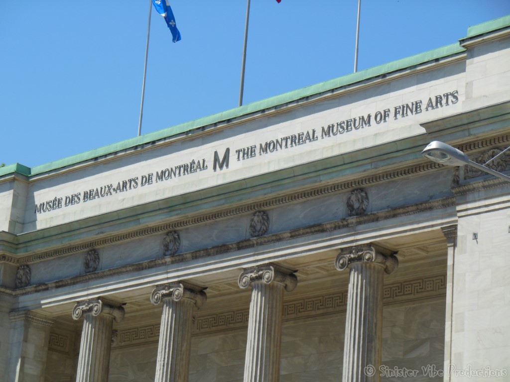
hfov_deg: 17.7
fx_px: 1635
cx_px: 255
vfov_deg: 13.3
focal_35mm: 111
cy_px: 191
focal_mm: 19.7
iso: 125
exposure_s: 1/800
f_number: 4.8
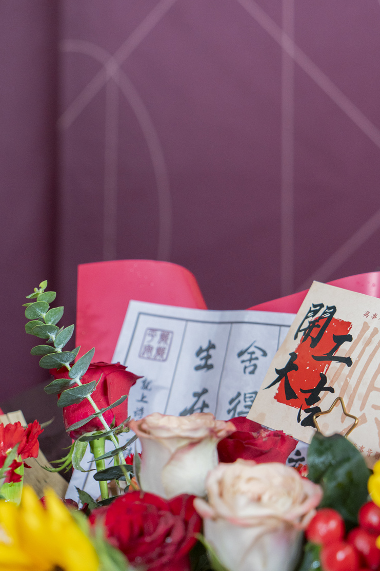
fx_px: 919
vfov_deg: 34.5
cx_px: 217
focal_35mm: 58
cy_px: 282
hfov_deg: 23.4
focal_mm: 43
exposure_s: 1/80
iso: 2000
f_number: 4
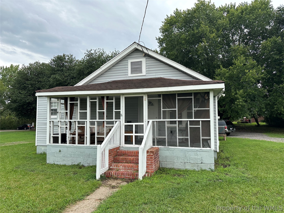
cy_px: 106
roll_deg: +0.9
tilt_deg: +6.8
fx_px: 197
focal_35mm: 24
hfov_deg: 71.6
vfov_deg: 56.8
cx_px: 142
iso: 80
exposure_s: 1/1072
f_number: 1.78
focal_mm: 6.86
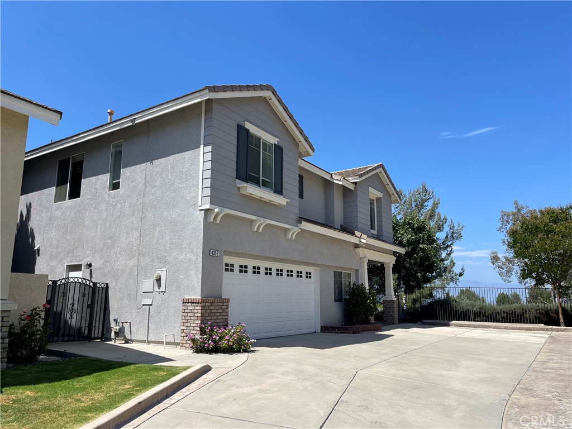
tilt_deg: +10.4
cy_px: 214
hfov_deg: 69.4
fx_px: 413
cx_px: 286
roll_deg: -0.4
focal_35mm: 25
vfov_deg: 54.9
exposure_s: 1/3922
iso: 32
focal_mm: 5.1
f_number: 1.6
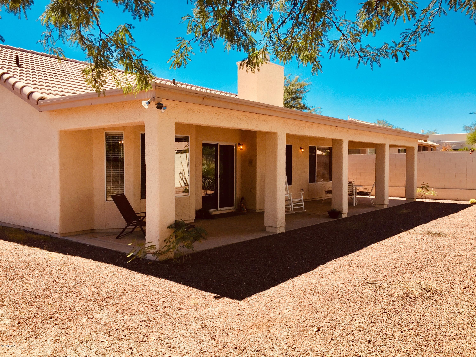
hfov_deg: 61.7
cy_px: 178
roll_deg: -0.2
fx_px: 399
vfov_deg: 48.2
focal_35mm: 29
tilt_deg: -3.0
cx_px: 238
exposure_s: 1/1464
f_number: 2.2
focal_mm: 4.15
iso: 32
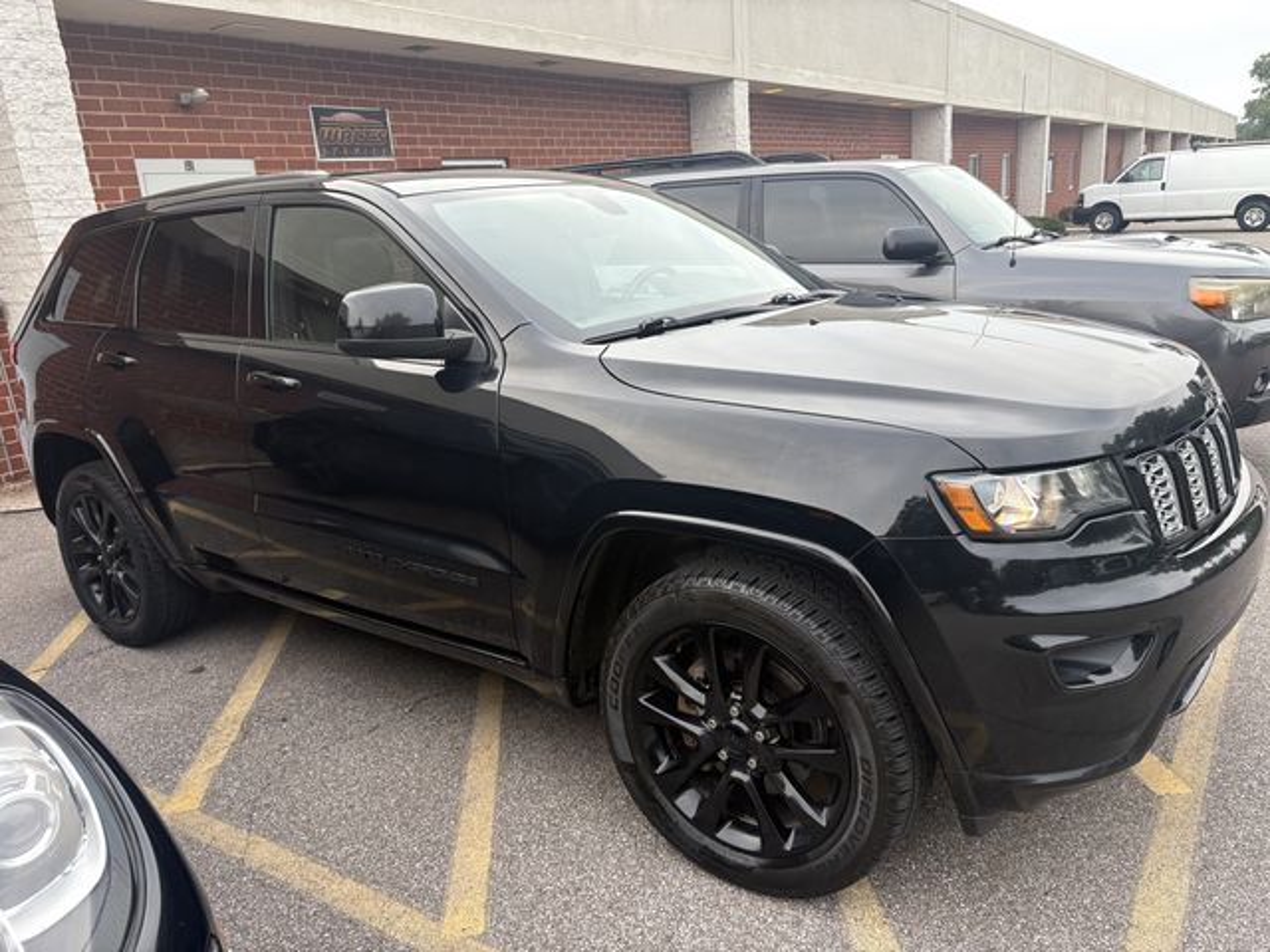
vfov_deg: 53.1
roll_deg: +4.4
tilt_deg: -14.8
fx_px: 954
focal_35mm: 26
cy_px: 476
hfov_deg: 67.3
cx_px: 635
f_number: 1.6
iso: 64
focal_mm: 5.96
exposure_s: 1/348
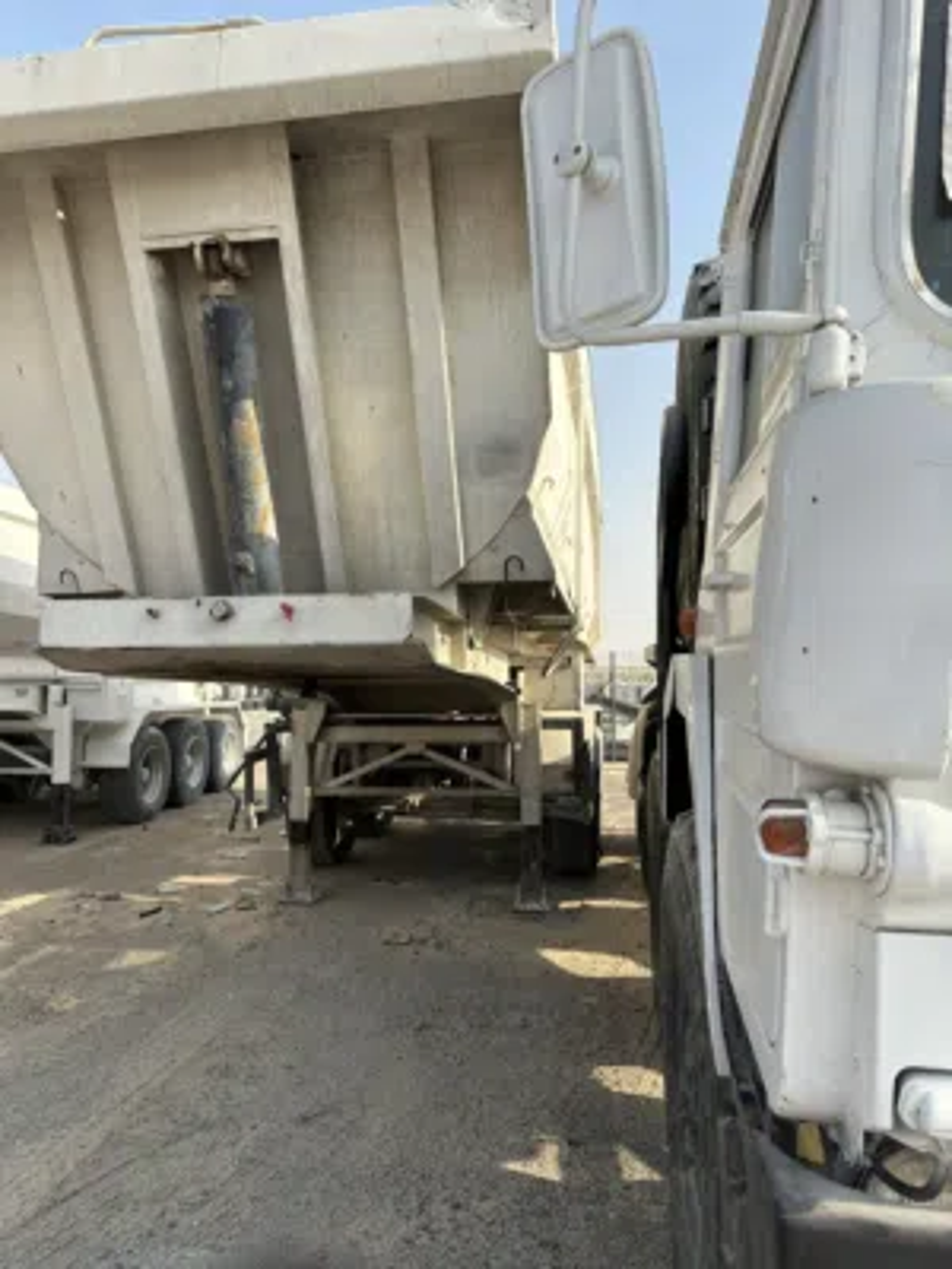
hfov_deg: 56.8
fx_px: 880
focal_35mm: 24
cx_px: 476
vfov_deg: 71.6
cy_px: 634
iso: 80
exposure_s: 1/2410
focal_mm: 6.86
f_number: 1.78
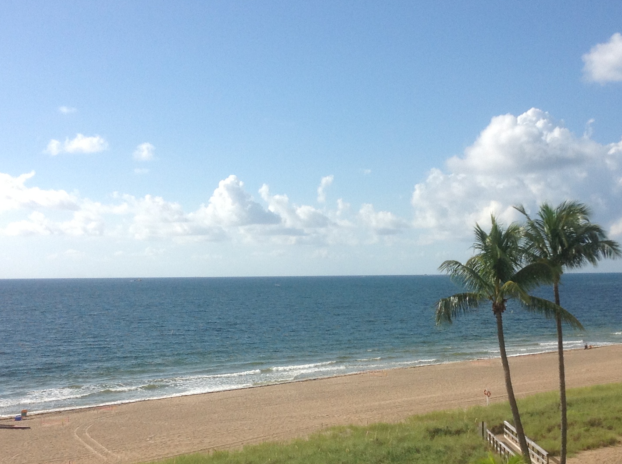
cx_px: 361
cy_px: 299
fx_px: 1148
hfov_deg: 30.3
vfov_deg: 22.8
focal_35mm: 64
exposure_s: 1/3367
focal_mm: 4.28
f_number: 2.4
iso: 50
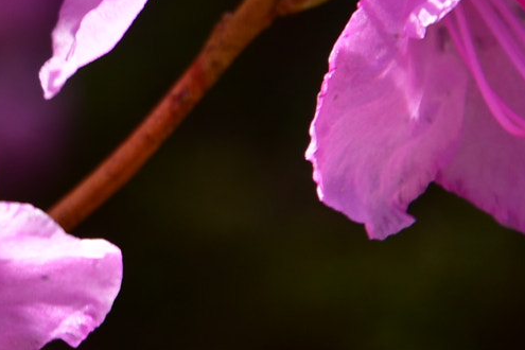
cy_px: 57
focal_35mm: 496
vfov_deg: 2.8
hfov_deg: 4.1
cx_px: -146
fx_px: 7233
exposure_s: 1/100
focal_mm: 80
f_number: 8
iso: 100
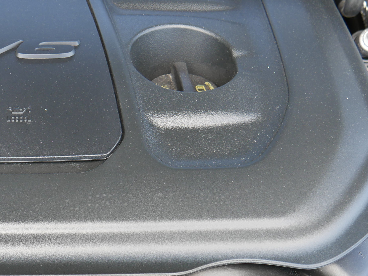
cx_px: 39
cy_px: 176
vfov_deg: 18.4
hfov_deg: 23.8
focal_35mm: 80
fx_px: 850
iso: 200
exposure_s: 1/80
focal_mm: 16
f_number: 3.6
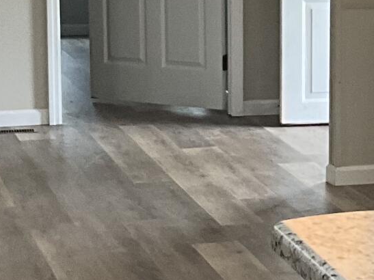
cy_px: 29
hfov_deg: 12.1
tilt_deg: -6.4
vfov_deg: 9.3
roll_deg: -1.1
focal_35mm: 159
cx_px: 492
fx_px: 1717
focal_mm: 3
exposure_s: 1/60
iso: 80
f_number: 1.8
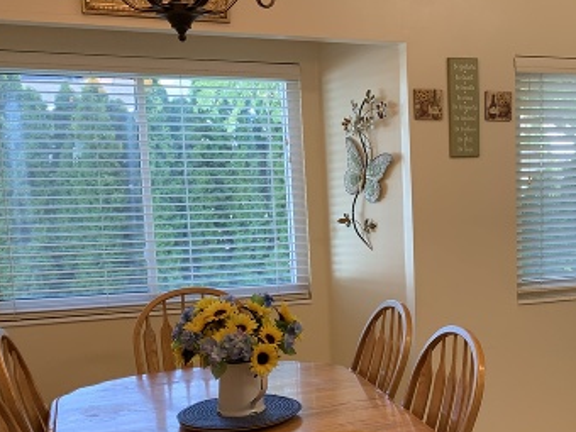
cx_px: 491
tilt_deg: -8.4
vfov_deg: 29.5
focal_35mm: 49
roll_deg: +1.0
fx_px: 815
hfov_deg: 37.0
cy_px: 286
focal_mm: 4.25
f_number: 1.8
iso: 80
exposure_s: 1/60
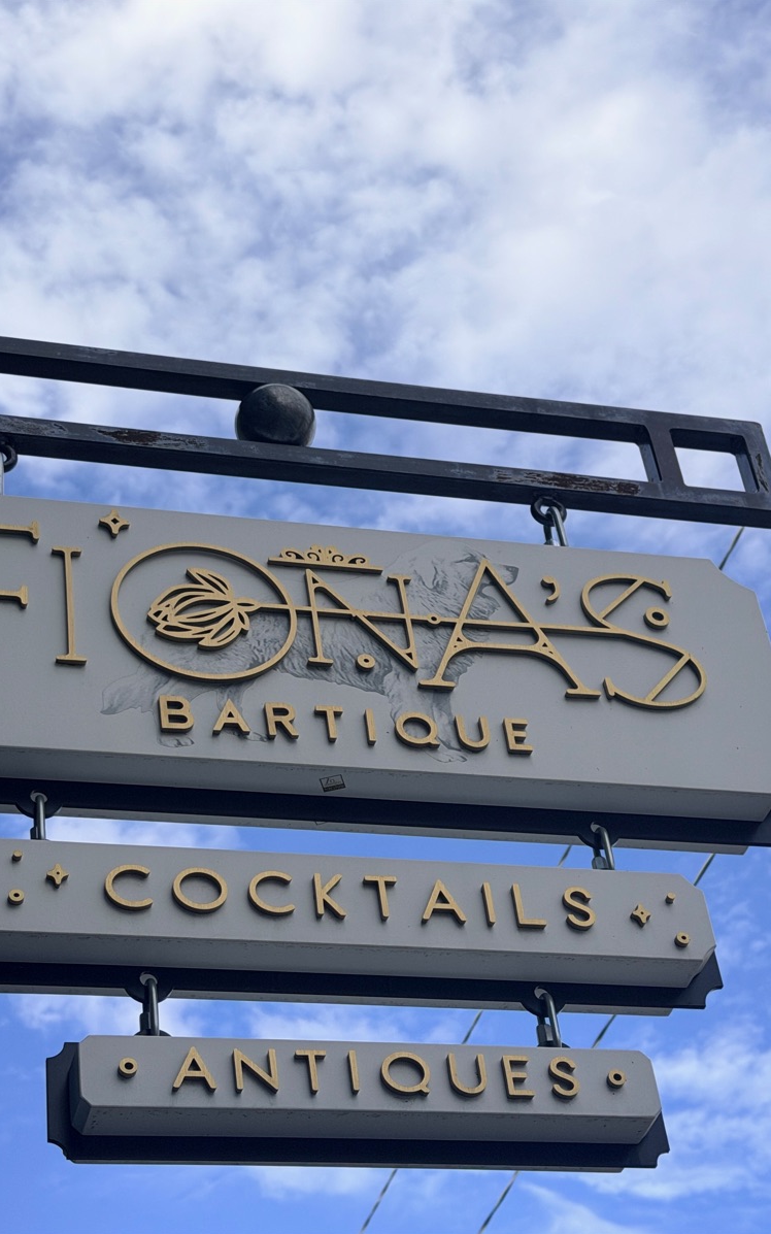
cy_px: 618
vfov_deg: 30.2
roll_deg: +8.6
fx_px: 2286
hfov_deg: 19.1
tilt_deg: +39.2
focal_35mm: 68
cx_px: 375
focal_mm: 6.76
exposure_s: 1/2976
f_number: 1.78
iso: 64
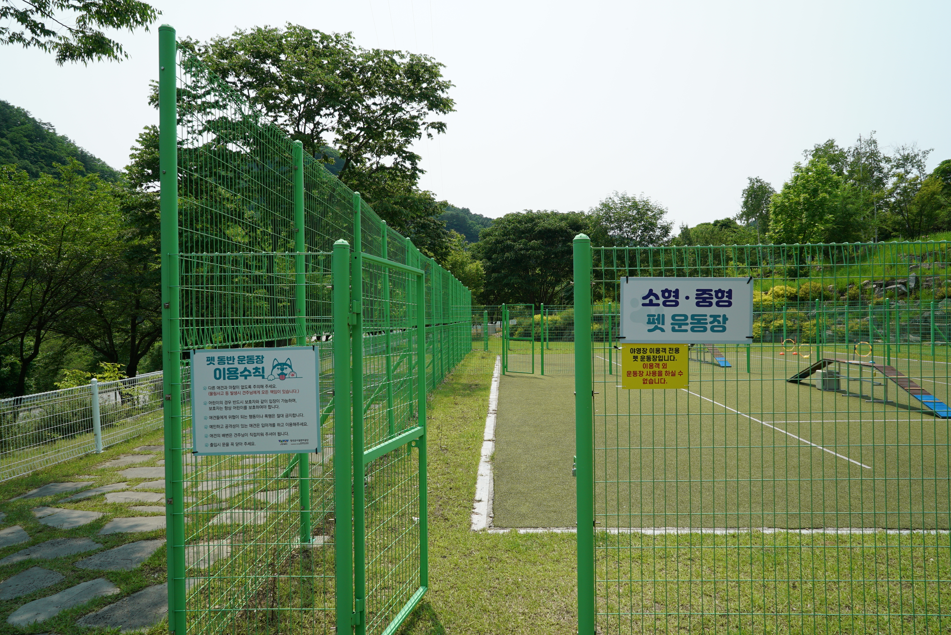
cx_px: 476
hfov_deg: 73.7
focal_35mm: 24
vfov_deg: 53.2
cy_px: 318
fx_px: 634
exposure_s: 1/200
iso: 200
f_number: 13
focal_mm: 24
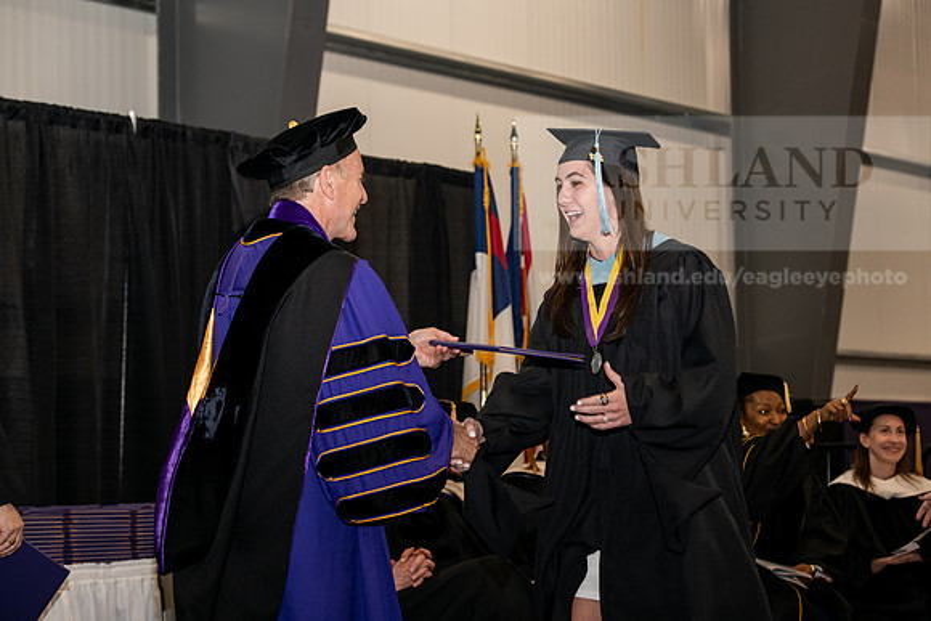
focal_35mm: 90
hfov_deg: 22.6
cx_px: 466
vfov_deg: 15.2
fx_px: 2328
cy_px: 310
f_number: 5.6
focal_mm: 90
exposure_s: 1/200
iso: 1600
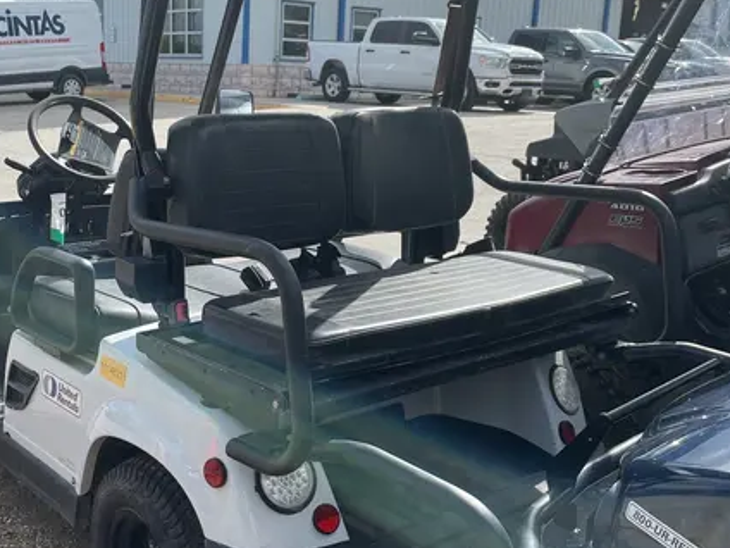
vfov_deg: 32.2
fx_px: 949
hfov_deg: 41.7
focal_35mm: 45
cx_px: 265
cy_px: 296
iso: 32
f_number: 1.6
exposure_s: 1/2564
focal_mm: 4.2
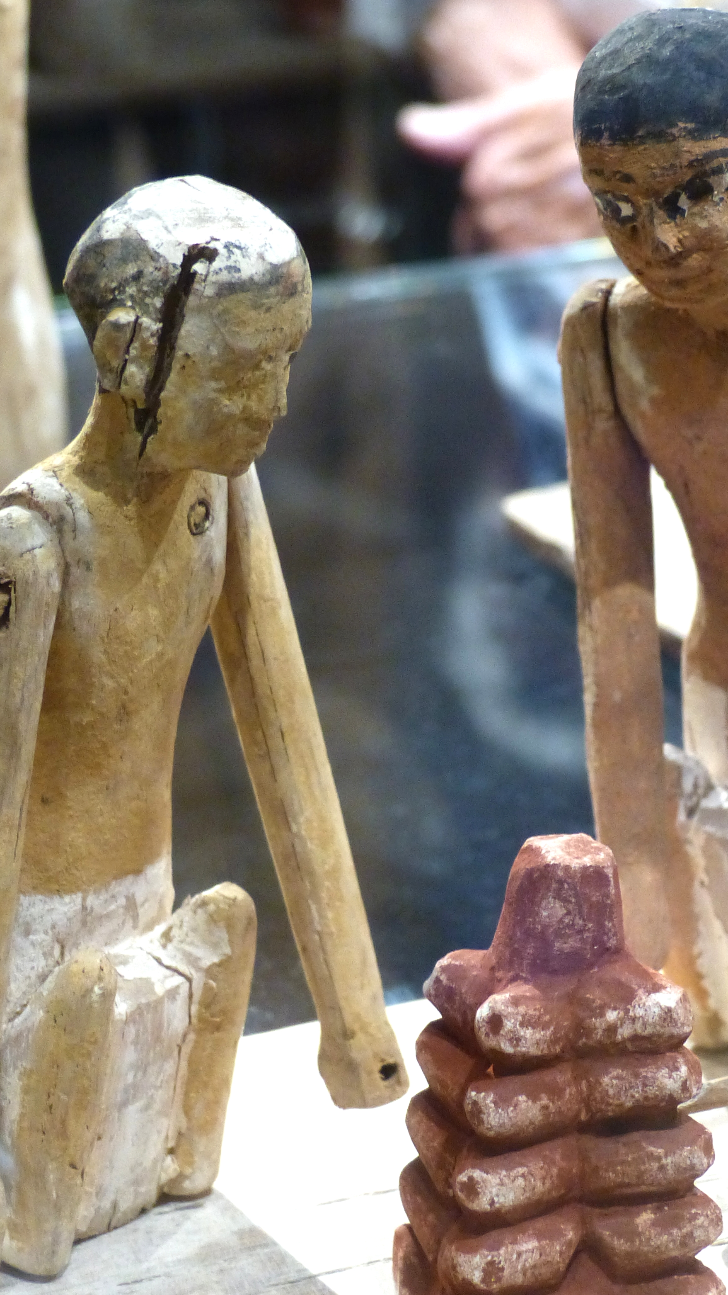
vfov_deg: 17.9
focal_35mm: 120
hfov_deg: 10.1
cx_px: 452
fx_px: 4118
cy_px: 670
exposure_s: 1/13
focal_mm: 15.5
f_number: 2.8
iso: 400
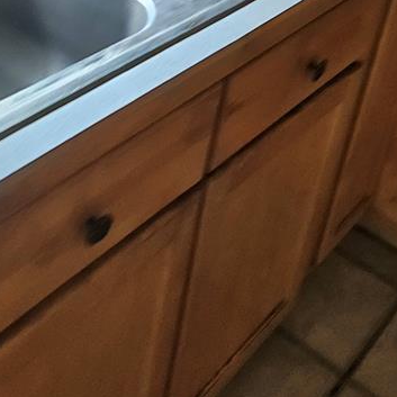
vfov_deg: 27.6
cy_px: 14
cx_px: 119
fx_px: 766
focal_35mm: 59
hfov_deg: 28.8
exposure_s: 1/120
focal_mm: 5.4
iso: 400
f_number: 1.8
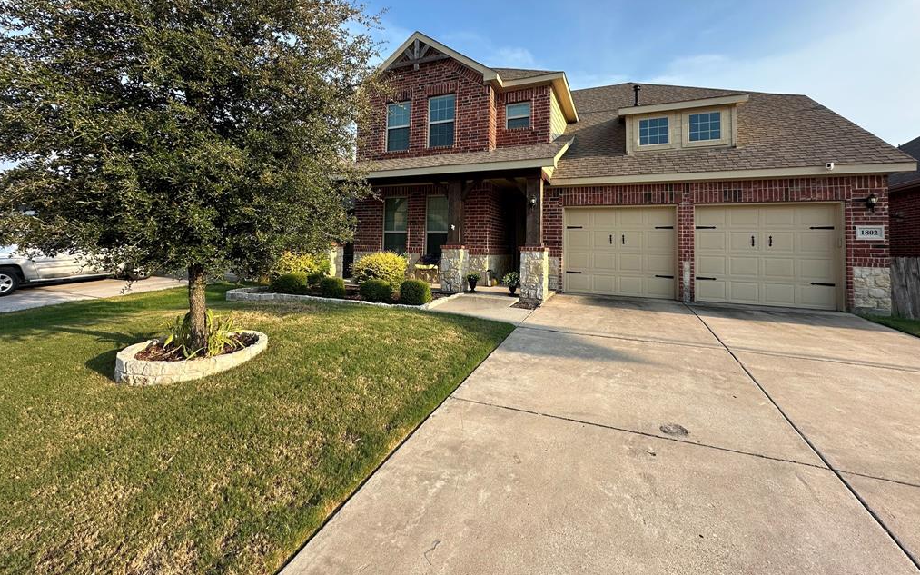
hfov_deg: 101.5
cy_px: 231
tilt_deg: +2.5
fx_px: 376
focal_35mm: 15
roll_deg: -1.6
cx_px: 462
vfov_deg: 74.0
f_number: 2.2
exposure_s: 1/537
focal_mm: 2.22
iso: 40
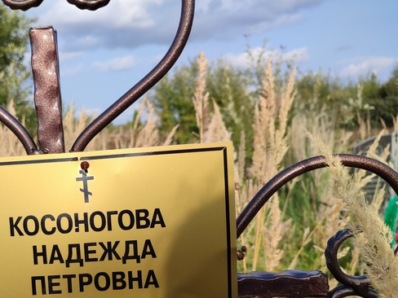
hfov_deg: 43.4
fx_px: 471
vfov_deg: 34.5
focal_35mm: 41
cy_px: 217
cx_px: 74
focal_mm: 6.04
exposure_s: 1/456
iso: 50
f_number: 1.9
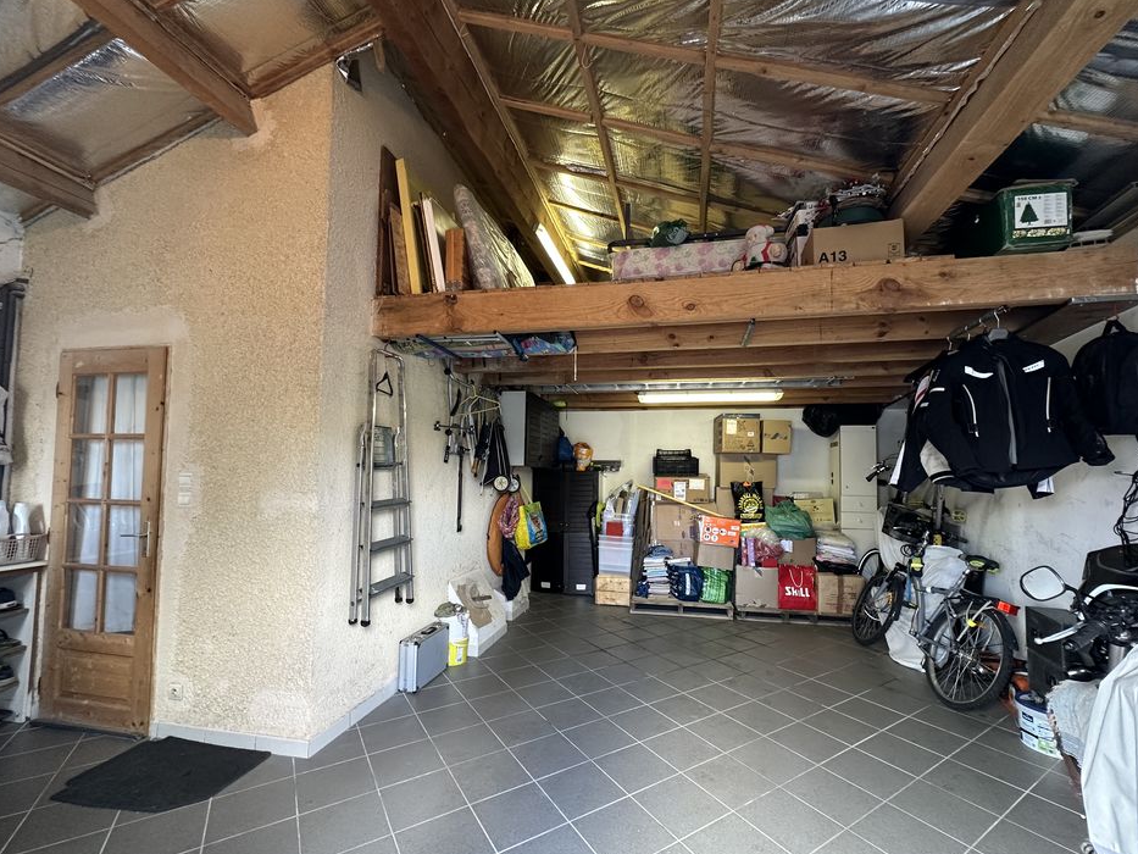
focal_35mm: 15
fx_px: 493
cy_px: 451
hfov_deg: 98.1
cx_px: 584
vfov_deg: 81.7
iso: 250
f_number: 2.2
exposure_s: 1/50
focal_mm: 2.22
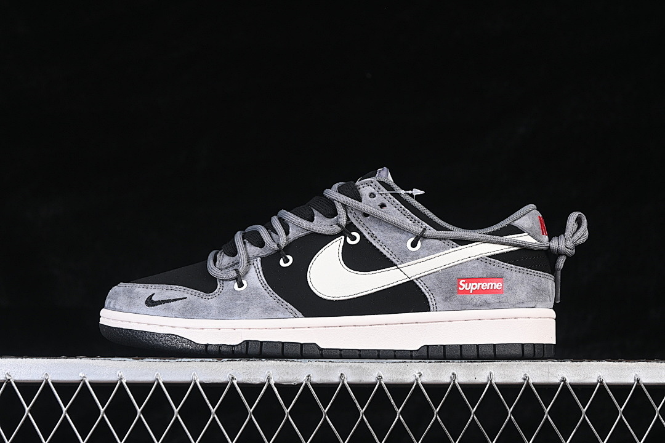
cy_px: 222
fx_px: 1385
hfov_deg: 27.0
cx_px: 332
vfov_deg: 18.2
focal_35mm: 75
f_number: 6.3
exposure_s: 1/60
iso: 160
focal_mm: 50
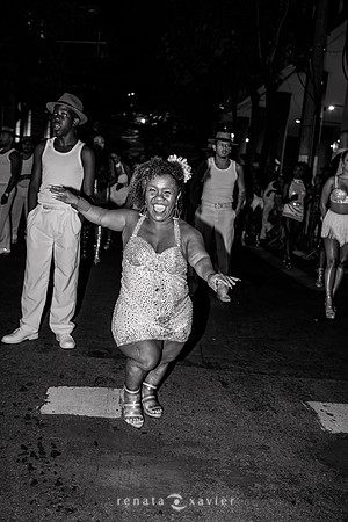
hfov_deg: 35.9
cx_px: 174
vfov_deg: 51.9
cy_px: 261
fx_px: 536
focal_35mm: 37
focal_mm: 37
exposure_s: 1/25
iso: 320
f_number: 4
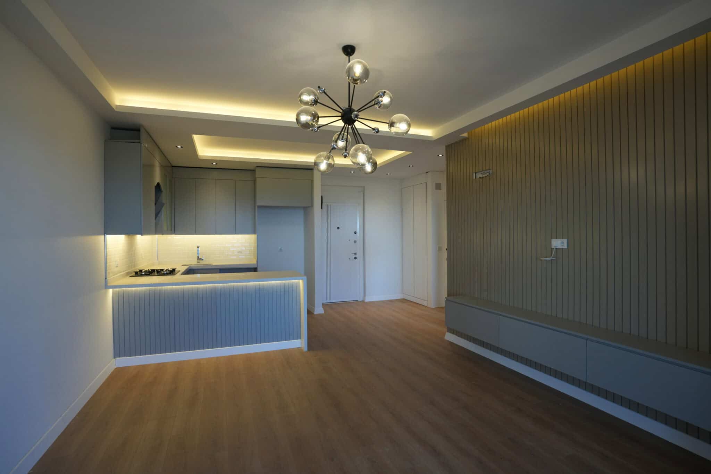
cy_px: 237
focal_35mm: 17
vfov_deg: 70.4
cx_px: 356
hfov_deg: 93.3
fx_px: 336
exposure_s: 1/160
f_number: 4
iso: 800
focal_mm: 17
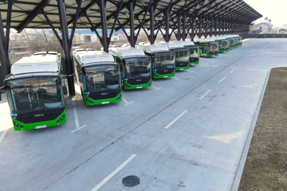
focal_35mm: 26
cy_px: 104
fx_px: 207
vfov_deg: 49.5
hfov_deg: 69.4
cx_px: 147
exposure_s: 1/125
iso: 100
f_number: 2.8
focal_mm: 4.5
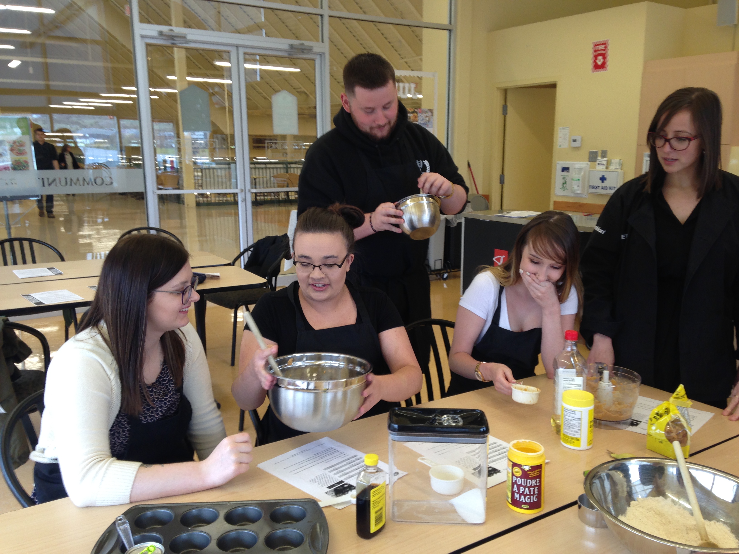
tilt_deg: -11.6
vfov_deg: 42.9
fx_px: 705
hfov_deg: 55.4
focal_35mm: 33
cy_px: 277
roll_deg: +0.2
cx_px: 370
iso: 50
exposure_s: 1/60
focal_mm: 4.12
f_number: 2.4
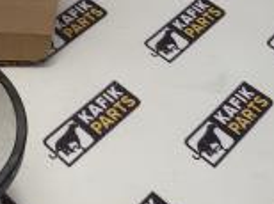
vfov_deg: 13.3
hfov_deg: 16.8
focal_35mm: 109
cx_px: -101
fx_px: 861
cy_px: -12
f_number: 2.4
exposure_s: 1/50
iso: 50
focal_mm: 2.93
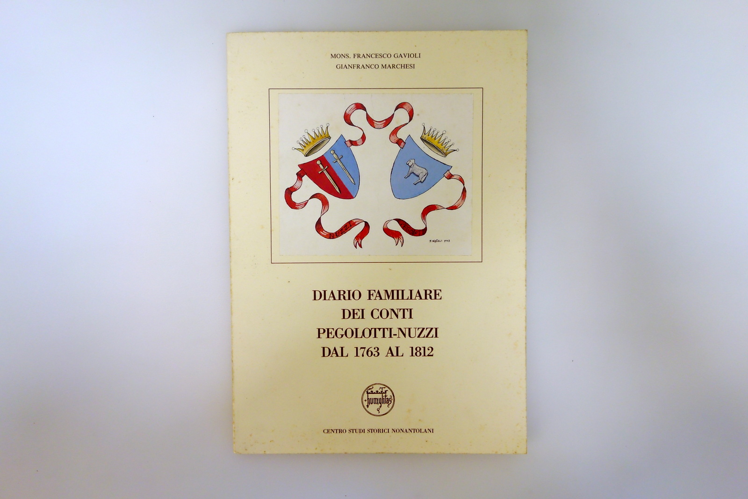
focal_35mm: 28
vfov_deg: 46.4
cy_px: 250
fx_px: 582
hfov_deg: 65.5
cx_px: 374
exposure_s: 1/100
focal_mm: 10.4
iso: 800
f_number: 2.8
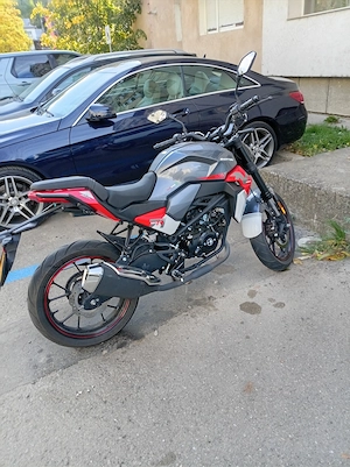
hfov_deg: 54.8
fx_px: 338
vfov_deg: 69.4
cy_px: 234
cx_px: 175
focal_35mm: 25
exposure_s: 1/147
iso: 101
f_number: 1.8
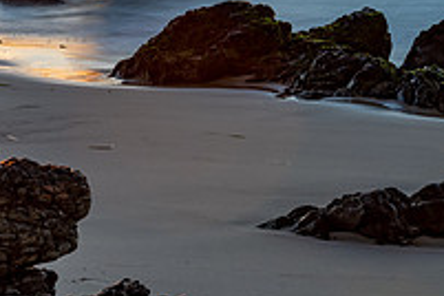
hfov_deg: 9.9
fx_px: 2553
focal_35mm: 207
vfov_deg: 6.6
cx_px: 55
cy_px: -43
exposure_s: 6
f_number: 13
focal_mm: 70
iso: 31
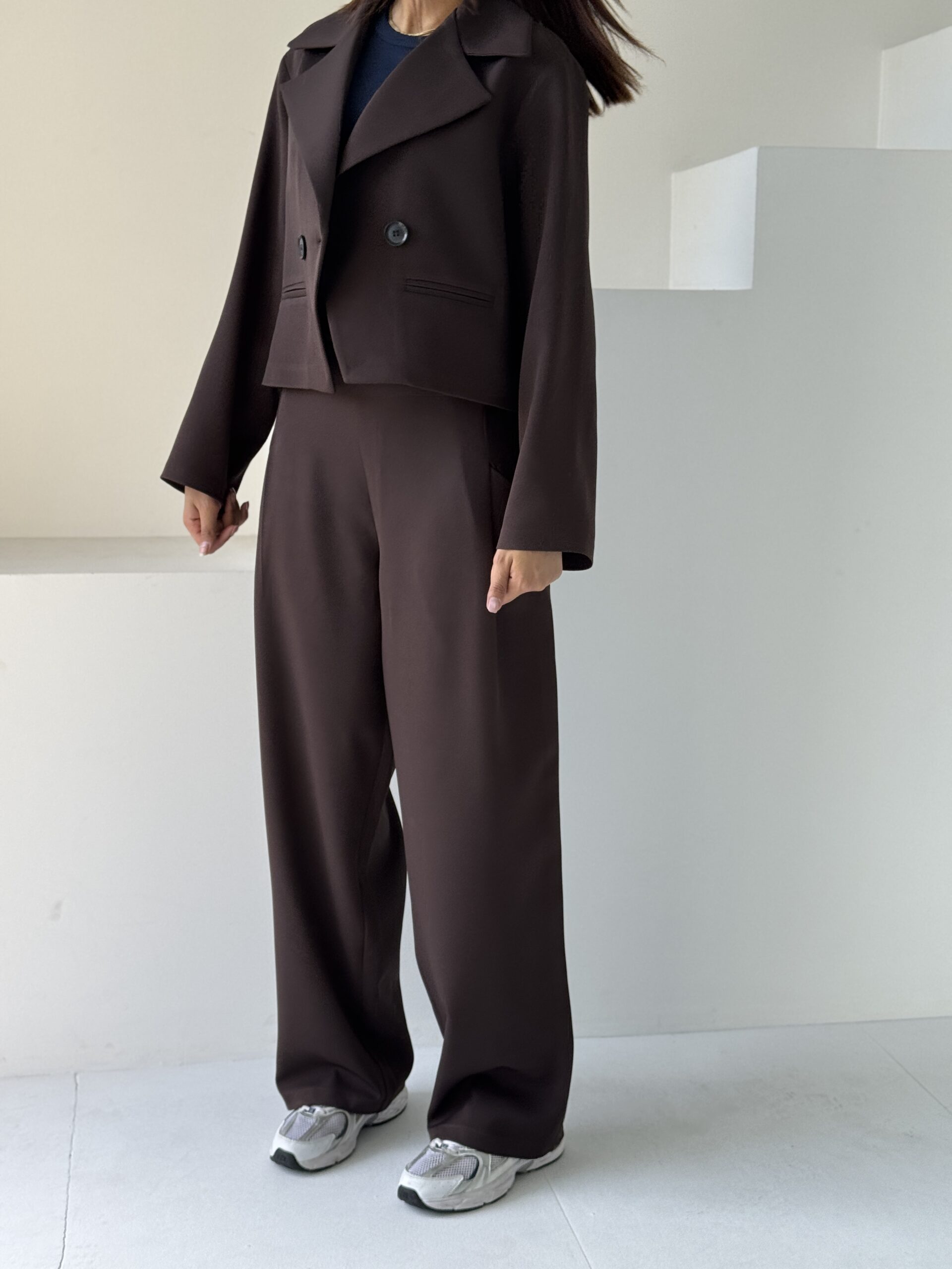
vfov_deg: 39.7
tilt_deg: -8.6
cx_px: 476
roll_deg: +0.1
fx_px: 1760
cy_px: 634
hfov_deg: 30.3
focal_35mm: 48
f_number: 1.78
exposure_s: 1/156
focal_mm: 6.76
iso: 64
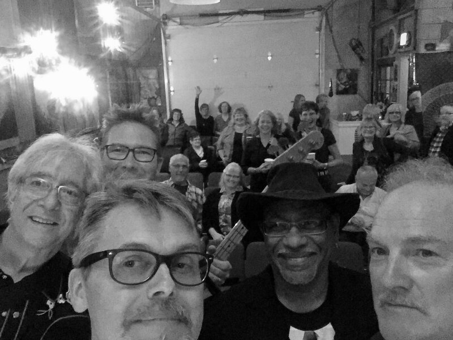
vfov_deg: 45.4
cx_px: 226
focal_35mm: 31
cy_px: 170
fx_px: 406
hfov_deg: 58.4
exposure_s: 1/15
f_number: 2.2
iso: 1250
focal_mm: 2.65
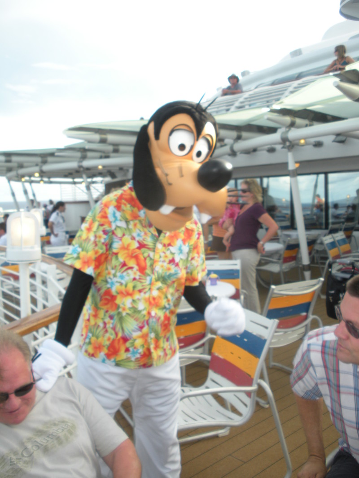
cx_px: 180
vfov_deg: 51.3
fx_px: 498
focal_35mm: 36
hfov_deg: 39.7
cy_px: 239
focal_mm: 6.3
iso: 64
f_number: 3.5
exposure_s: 1/194
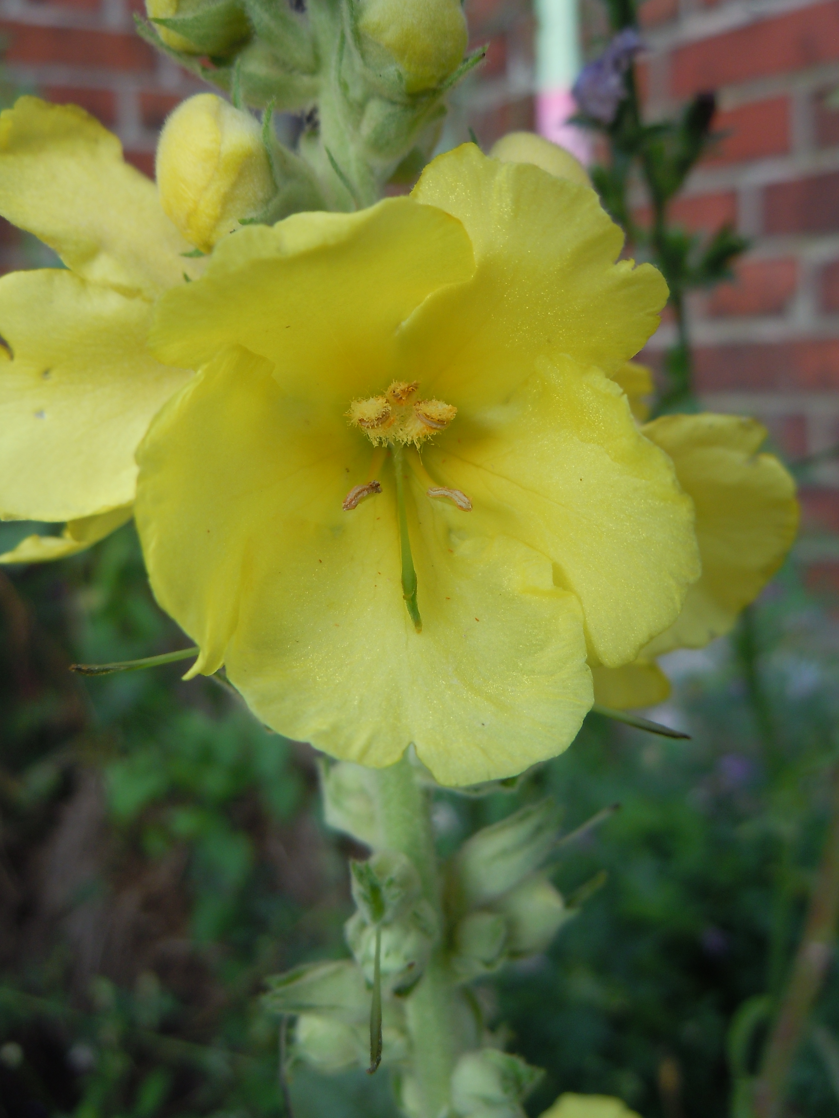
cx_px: 442
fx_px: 1034
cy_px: 526
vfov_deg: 56.8
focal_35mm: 32
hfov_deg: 44.1
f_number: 3.5
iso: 100
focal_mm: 5.4
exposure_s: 1/80
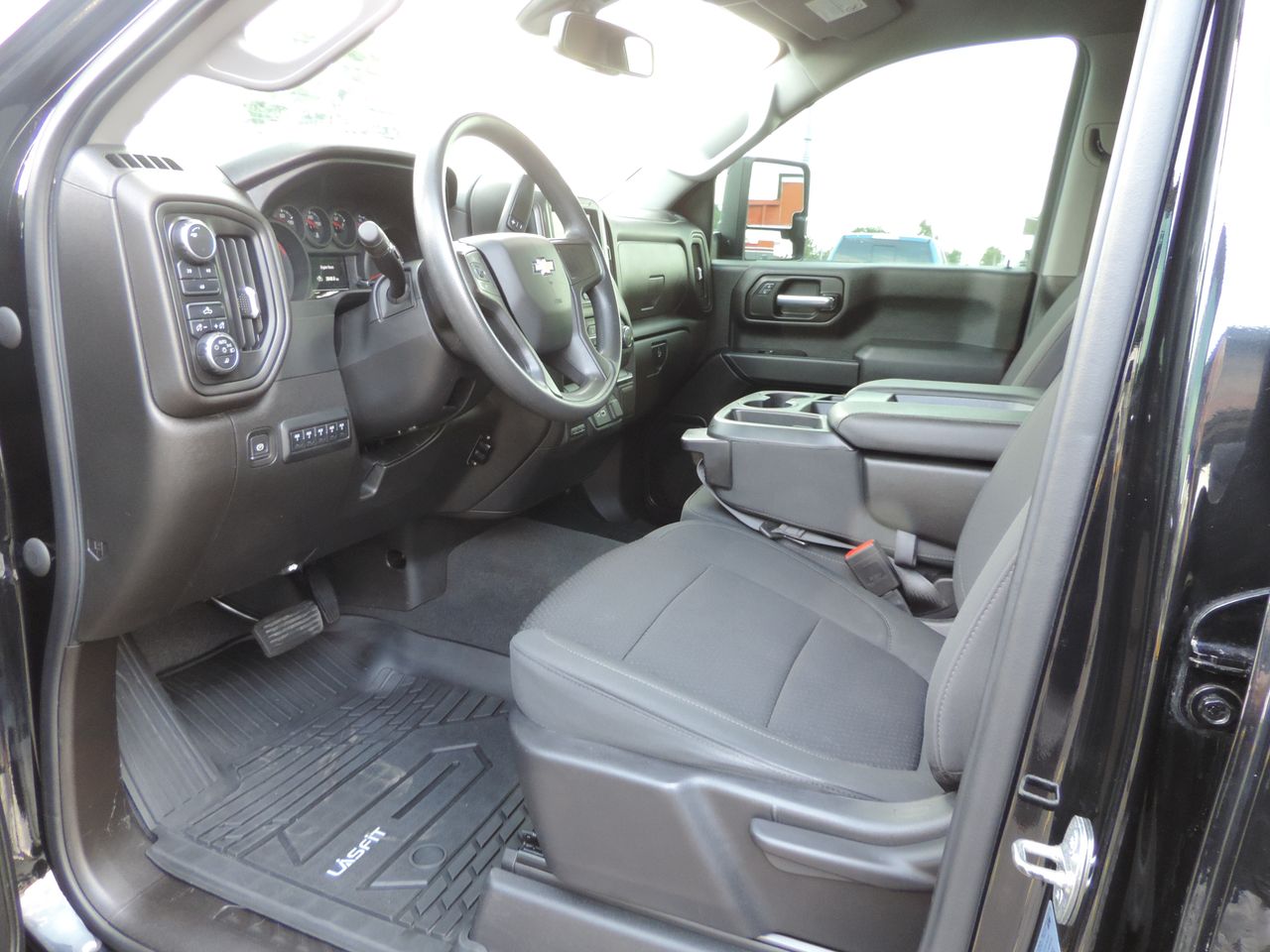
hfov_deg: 71.6
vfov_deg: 56.8
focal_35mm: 24
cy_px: 476
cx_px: 635
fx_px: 881
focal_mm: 4.3
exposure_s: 1/30
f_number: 3
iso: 320
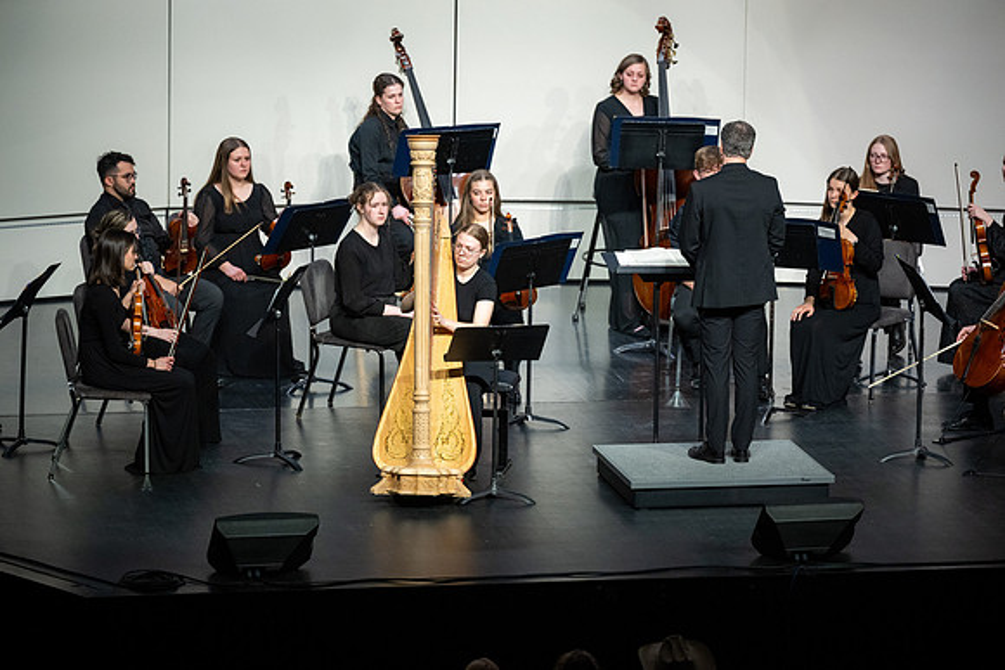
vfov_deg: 6.9
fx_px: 5584
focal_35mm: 200
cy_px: 335
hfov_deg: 10.3
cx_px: 502
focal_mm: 200
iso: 1250
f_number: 2.8
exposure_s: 1/500
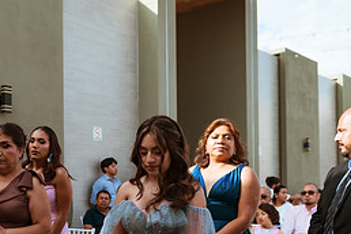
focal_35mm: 54
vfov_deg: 24.7
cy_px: 186
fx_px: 526
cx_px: 45
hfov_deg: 35.0
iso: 100
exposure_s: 1/800
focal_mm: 24
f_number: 2.8
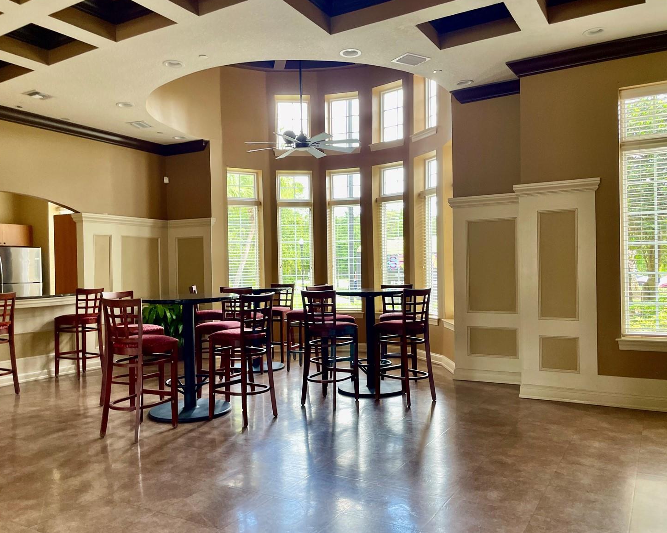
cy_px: 264
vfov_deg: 51.5
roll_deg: +0.7
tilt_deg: -0.7
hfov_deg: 62.2
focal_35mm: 28
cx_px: 339
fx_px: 553
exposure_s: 1/120
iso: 125
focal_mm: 4.2
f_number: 1.6
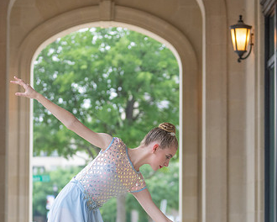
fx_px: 1148
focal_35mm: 140
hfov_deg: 13.8
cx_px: 127
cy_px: 177
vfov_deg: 11.0
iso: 800
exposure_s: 1/320
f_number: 2.8
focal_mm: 70
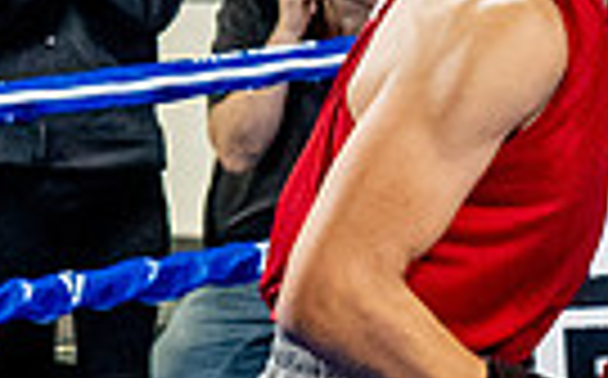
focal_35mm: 278
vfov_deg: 4.7
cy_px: 226
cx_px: 576
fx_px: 4601
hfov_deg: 7.5
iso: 5000
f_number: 2.8
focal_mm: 35
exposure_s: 1/800
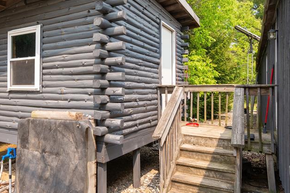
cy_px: 70
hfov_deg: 64.2
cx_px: 103
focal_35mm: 28
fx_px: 226
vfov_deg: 45.9
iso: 400
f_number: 9
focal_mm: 17
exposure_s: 1/320
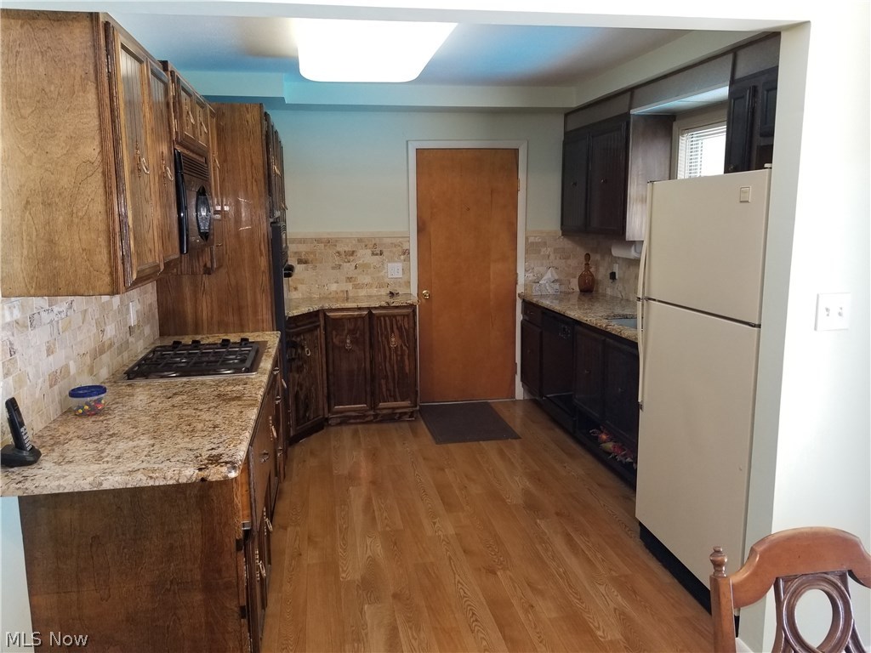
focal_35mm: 26
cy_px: 326
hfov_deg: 67.3
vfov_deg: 53.1
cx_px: 436
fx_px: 654
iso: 100
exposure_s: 1/30
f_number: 1.7
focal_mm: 4.25
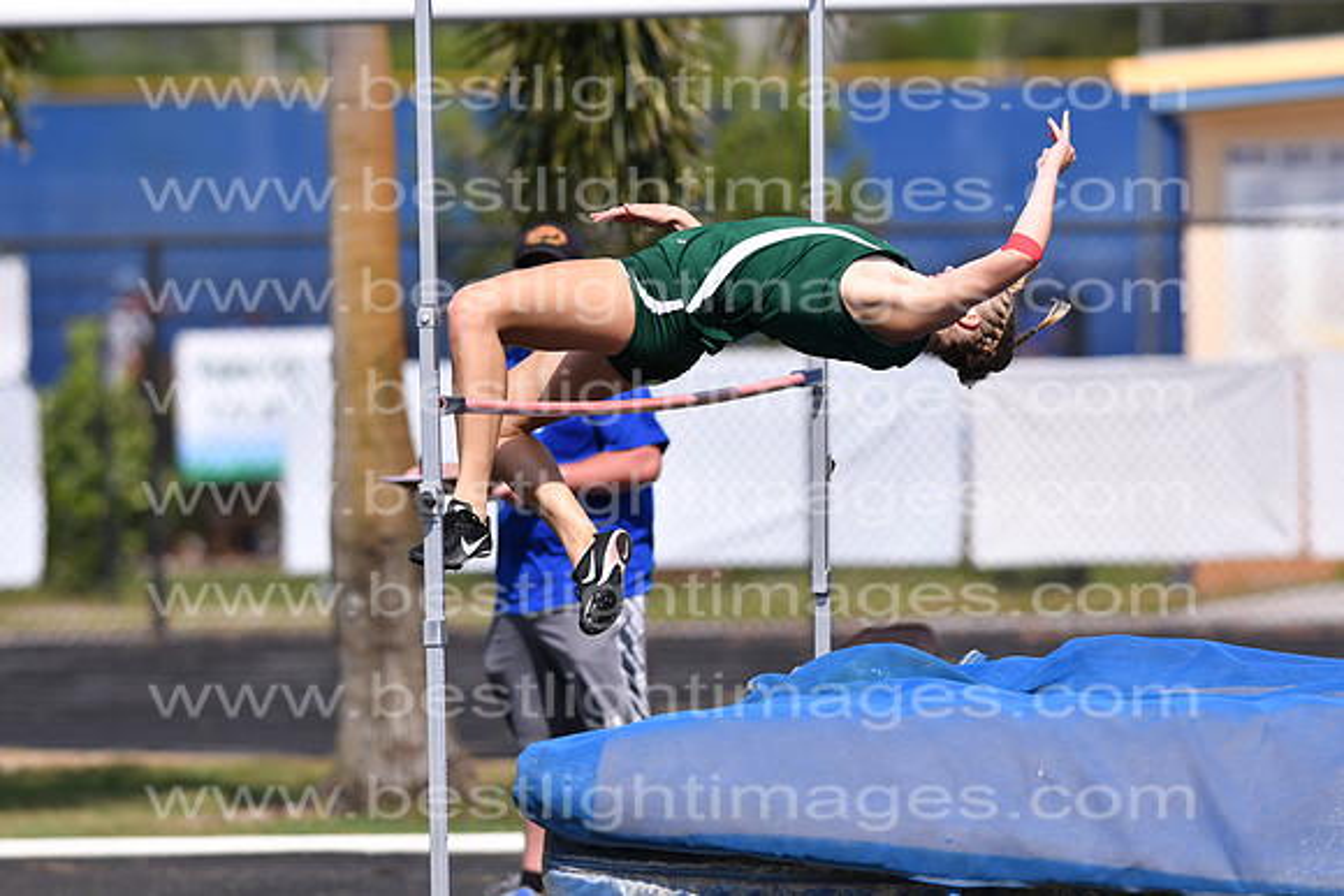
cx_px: 672
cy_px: 448
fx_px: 16803
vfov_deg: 3.1
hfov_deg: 4.6
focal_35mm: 450
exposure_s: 1/8000
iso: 400
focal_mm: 300
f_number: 4
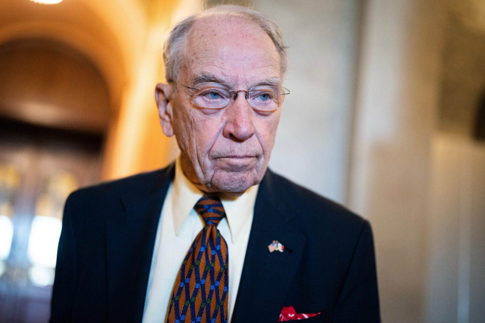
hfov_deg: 39.6
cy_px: 162
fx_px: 674
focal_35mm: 50
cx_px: 242
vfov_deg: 27.0
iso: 4000
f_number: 1.4
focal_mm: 50
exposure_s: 1/320
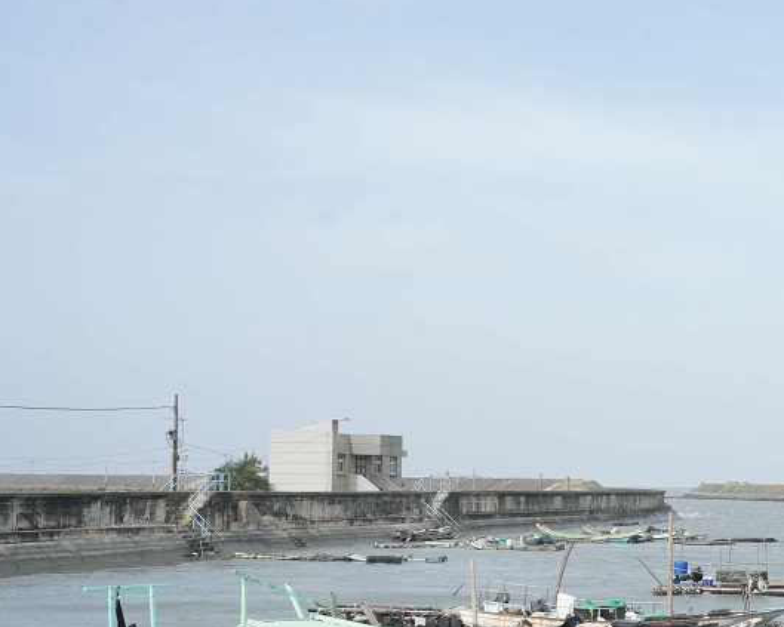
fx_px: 1647
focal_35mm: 71
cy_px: 439
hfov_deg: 25.8
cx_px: 728
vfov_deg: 21.4
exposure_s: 1/2000
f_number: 7.1
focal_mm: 40
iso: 800
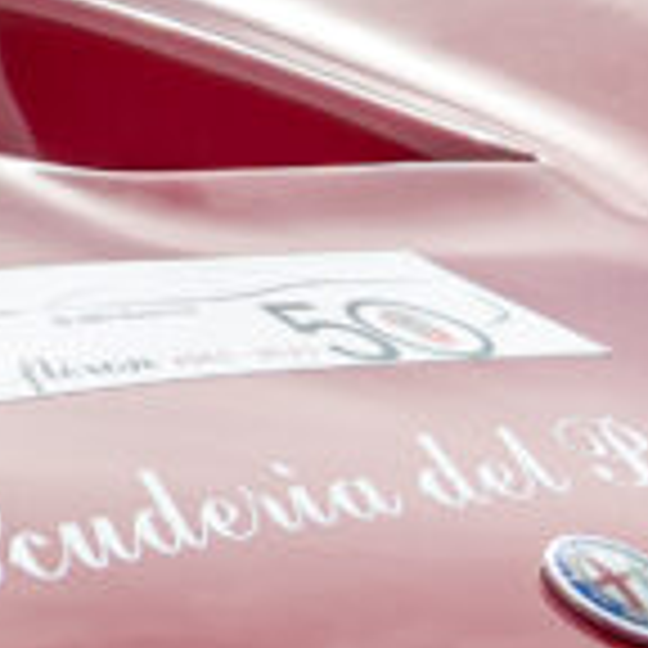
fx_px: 7010
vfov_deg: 5.3
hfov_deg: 5.0
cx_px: -1260
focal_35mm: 331
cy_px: 9
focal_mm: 35
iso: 80
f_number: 4
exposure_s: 1/400
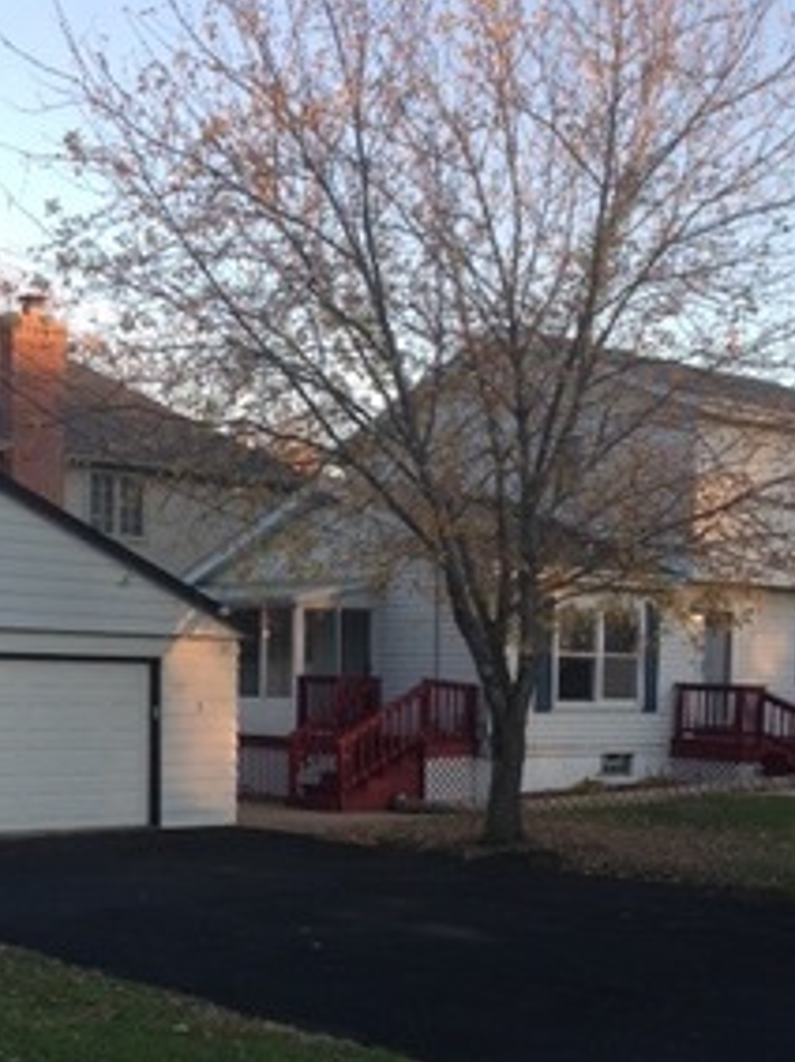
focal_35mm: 56
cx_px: 300
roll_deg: -1.9
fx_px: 1716
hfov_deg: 26.0
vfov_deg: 33.7
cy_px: 792
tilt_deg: -3.3
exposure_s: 1/141
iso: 50
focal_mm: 4.12
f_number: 2.4
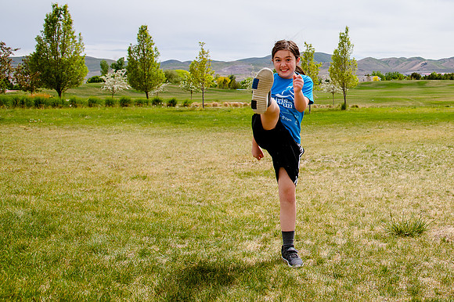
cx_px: 361
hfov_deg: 43.3
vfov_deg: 30.7
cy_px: 87
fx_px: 544
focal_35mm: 43
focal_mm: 27
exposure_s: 1/640
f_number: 6.3
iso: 200
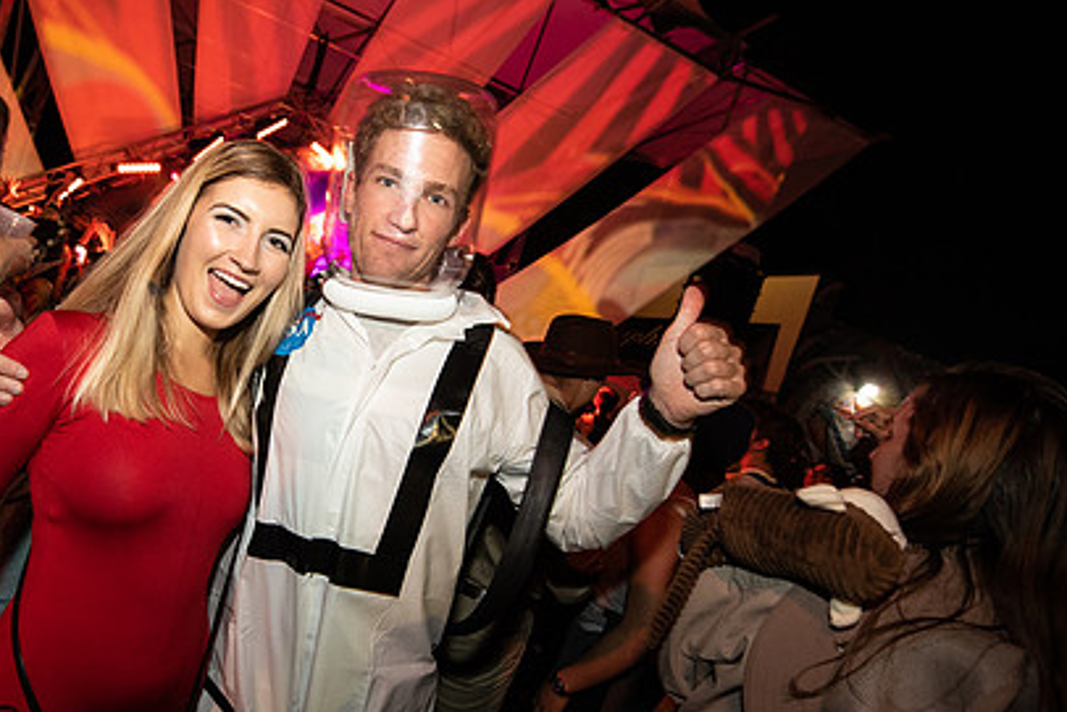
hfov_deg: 80.3
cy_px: 380
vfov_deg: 61.9
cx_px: 331
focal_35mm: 20
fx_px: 593
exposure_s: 1/60
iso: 2000
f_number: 3.5
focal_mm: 14
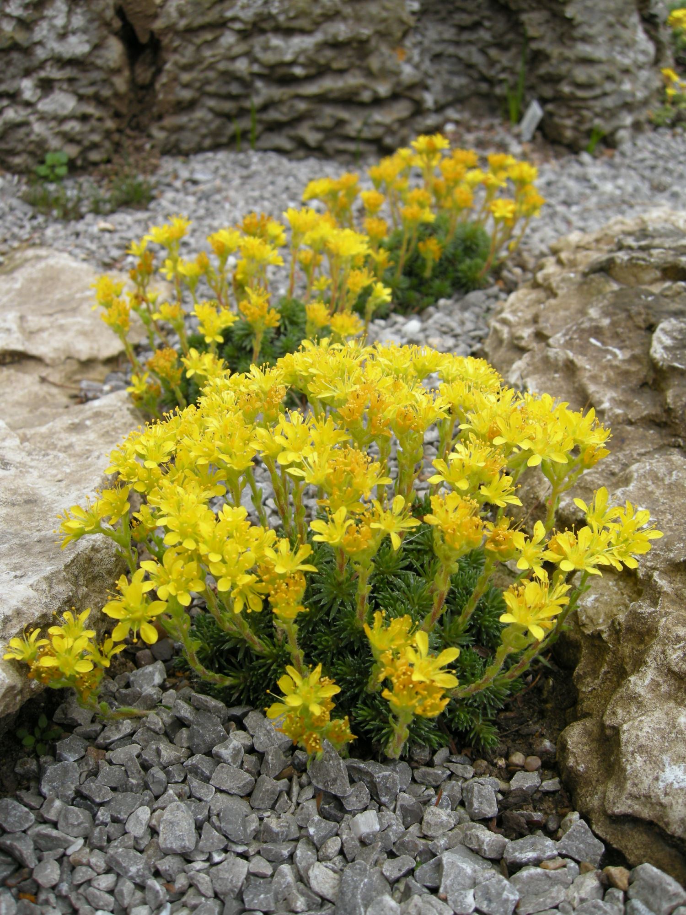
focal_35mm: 35
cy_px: 458
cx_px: 343
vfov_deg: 52.6
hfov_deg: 40.7
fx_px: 925
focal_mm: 7.5
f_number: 3.8
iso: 64
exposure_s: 1/110
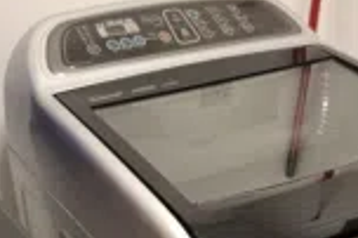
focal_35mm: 63
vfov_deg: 21.0
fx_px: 626
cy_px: 219
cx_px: 250
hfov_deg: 31.6
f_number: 1.8
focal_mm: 5.54
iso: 250
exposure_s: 1/50
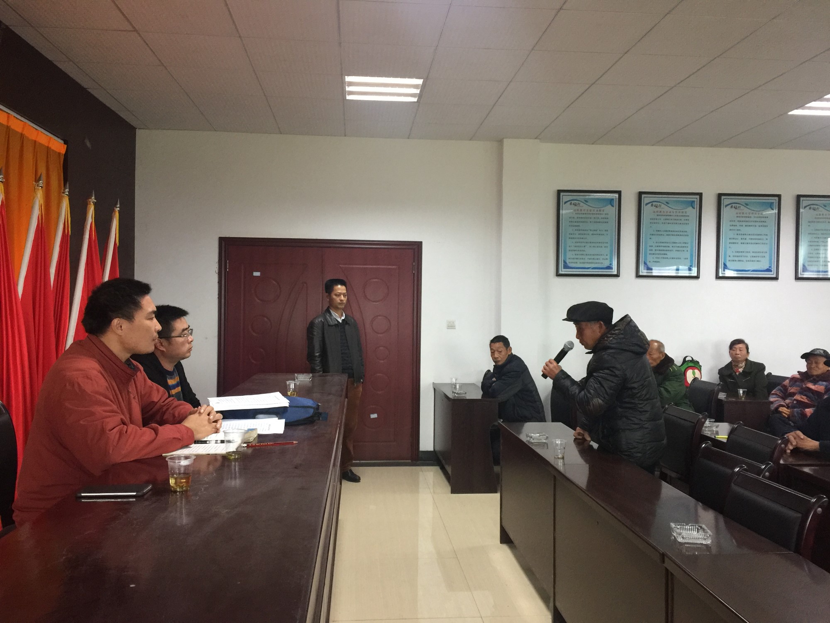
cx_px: 415
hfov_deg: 61.7
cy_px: 312
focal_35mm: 29
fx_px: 695
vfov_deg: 48.2
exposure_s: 1/17
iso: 100
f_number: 2.2
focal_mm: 4.15
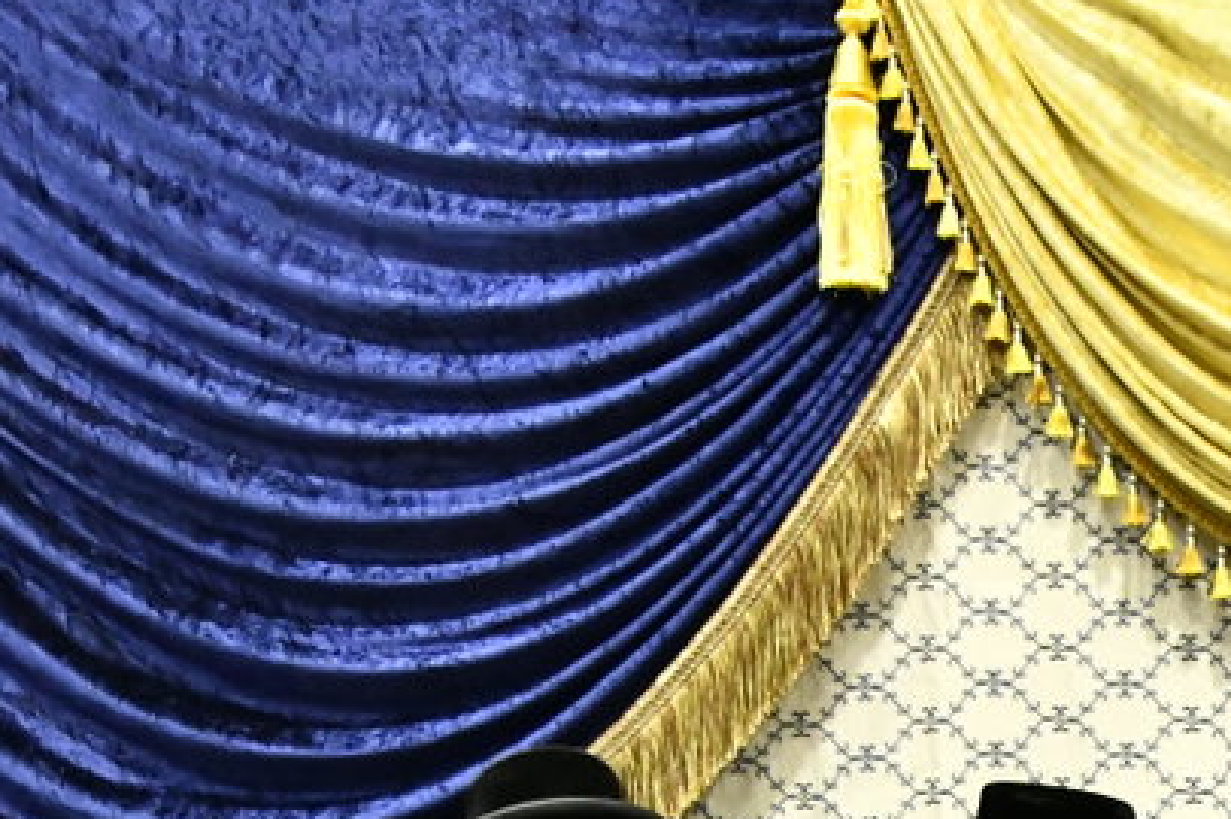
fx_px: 4954
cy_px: 1351
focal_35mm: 145
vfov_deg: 9.1
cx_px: 1440
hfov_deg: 13.8
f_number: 5.6
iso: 3200
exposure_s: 1/125
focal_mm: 42
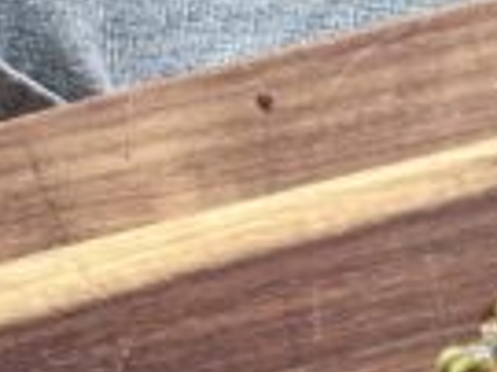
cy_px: 748
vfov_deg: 11.1
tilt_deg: -85.8
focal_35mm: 121
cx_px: 1241
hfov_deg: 12.4
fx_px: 1736
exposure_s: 1/355
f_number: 1.78
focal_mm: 6.86
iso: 80
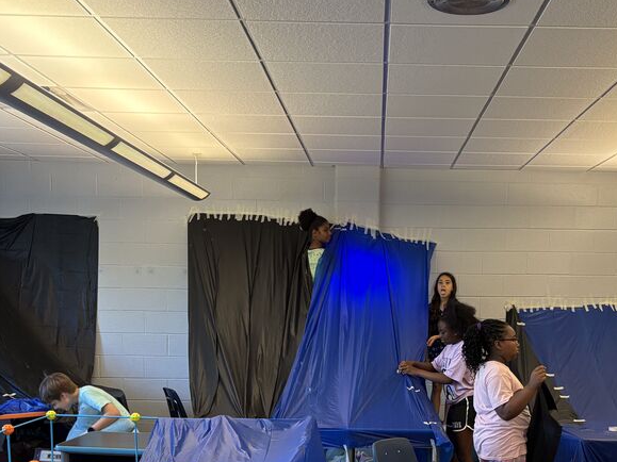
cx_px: 390
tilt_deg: -6.6
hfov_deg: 40.9
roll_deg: -1.1
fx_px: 820
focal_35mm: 46
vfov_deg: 30.5
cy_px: 386
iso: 200
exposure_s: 1/120
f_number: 1.6
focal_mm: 5.96
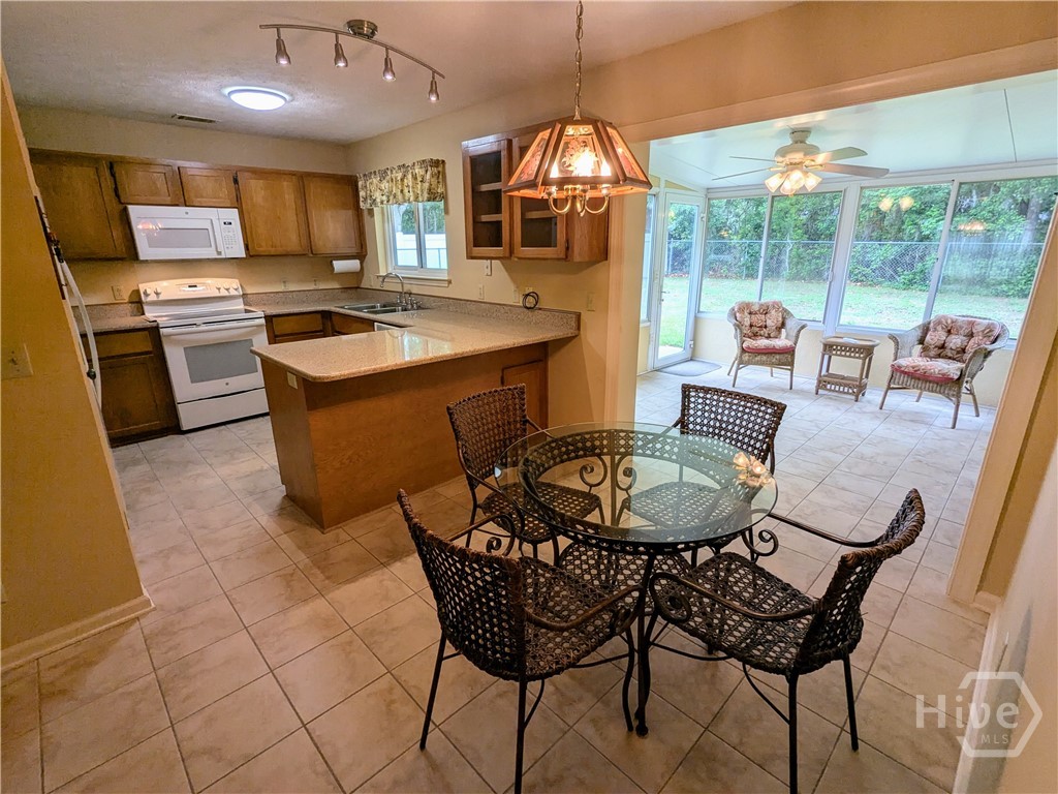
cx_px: 529
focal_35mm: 16
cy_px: 397
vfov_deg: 78.1
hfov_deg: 94.5
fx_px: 489
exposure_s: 1/120
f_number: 2.2
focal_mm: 2.35
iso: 76
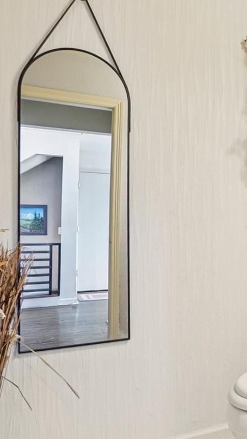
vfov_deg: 62.4
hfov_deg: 30.7
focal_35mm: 31
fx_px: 361
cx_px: 310
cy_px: 246
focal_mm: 10
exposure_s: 1/5
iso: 400
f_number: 8
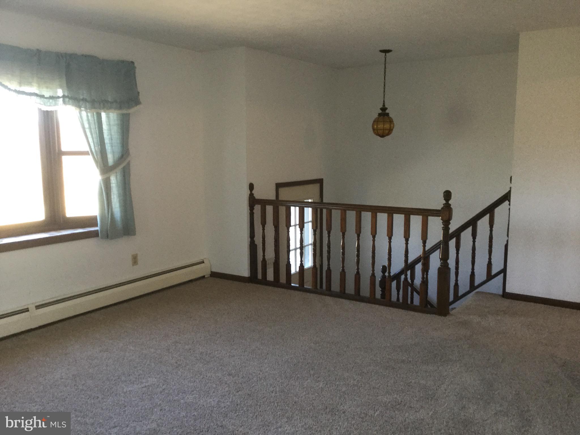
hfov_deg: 58.4
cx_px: 290
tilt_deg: -7.7
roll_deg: +1.3
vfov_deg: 45.4
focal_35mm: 31
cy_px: 218
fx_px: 519
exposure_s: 1/30
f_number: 2.4
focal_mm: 3.3
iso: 80
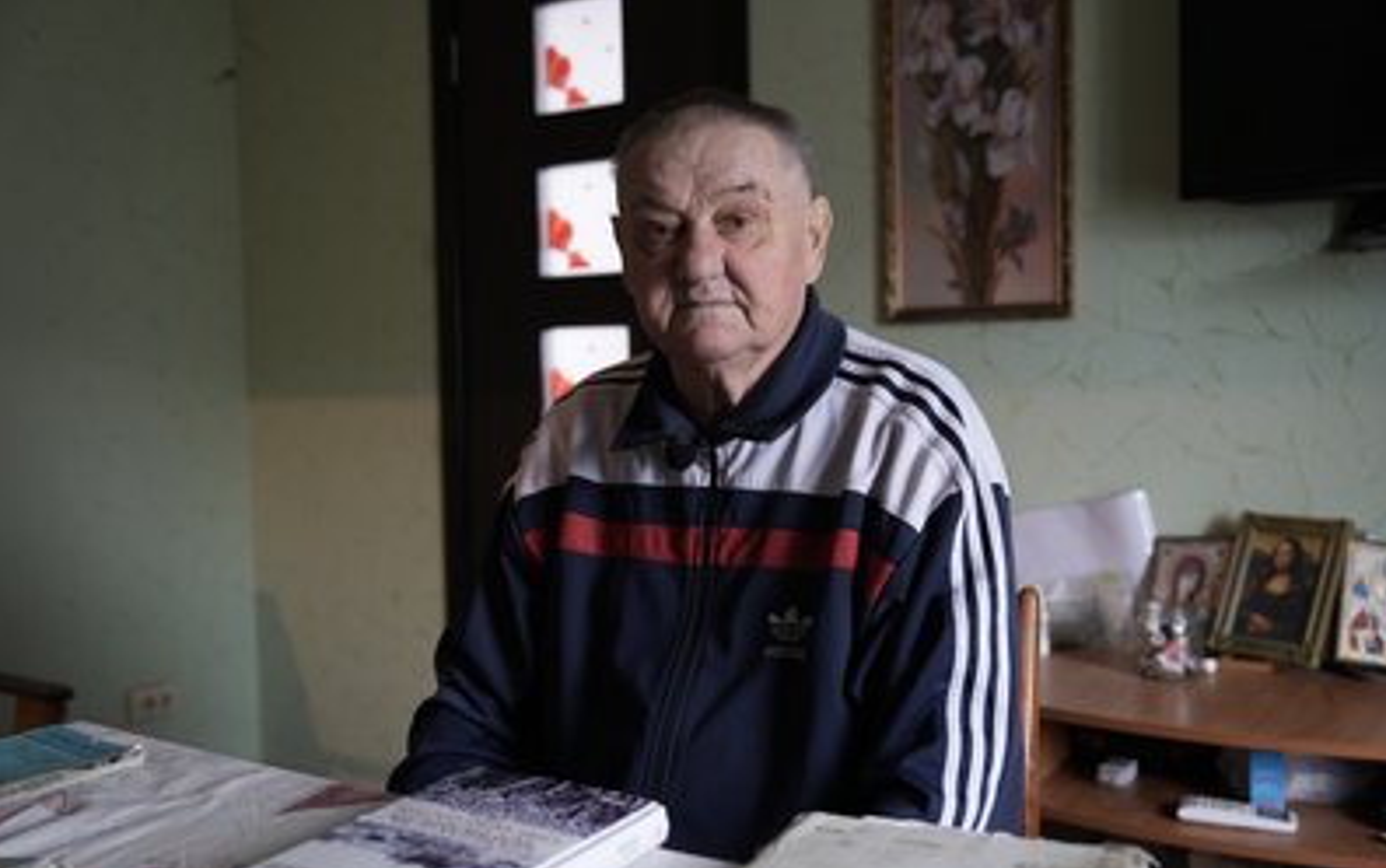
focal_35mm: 36
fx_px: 1361
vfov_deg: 35.4
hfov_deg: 54.0
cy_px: 436
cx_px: 690
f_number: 2.8
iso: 640
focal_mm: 35
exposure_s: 1/80
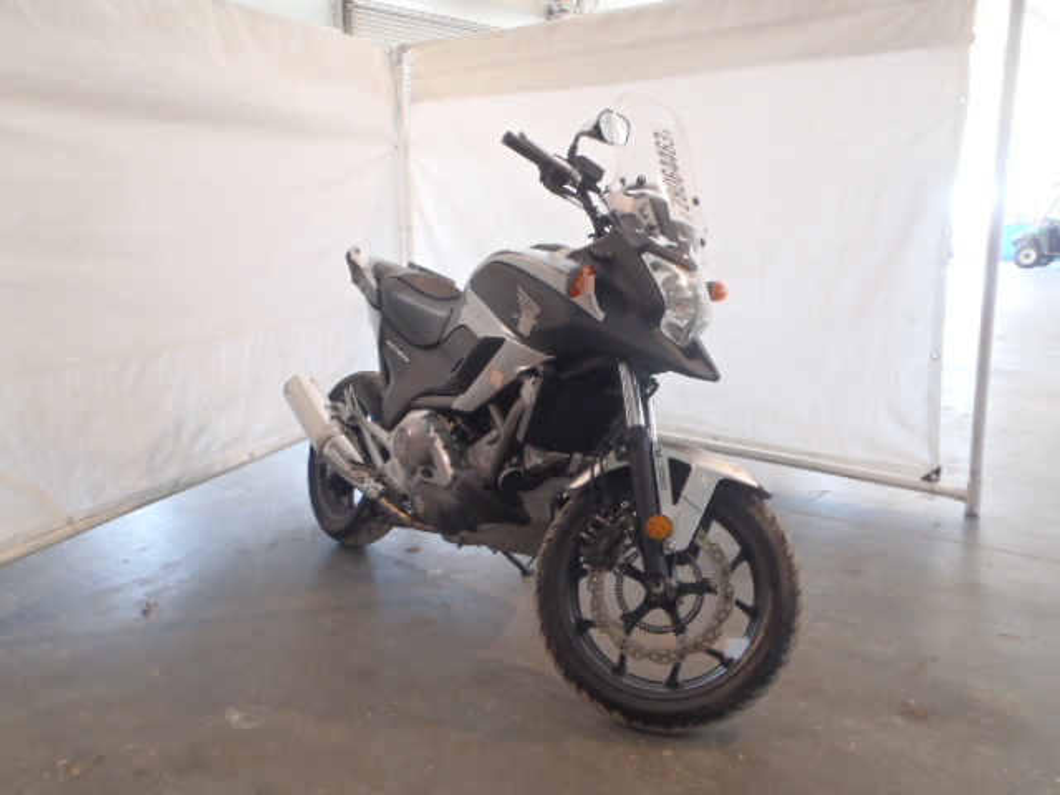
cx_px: 530
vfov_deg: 49.7
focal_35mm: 28
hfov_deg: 63.4
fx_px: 857
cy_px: 398
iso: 200
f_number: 3.5
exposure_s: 1/13
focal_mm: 5
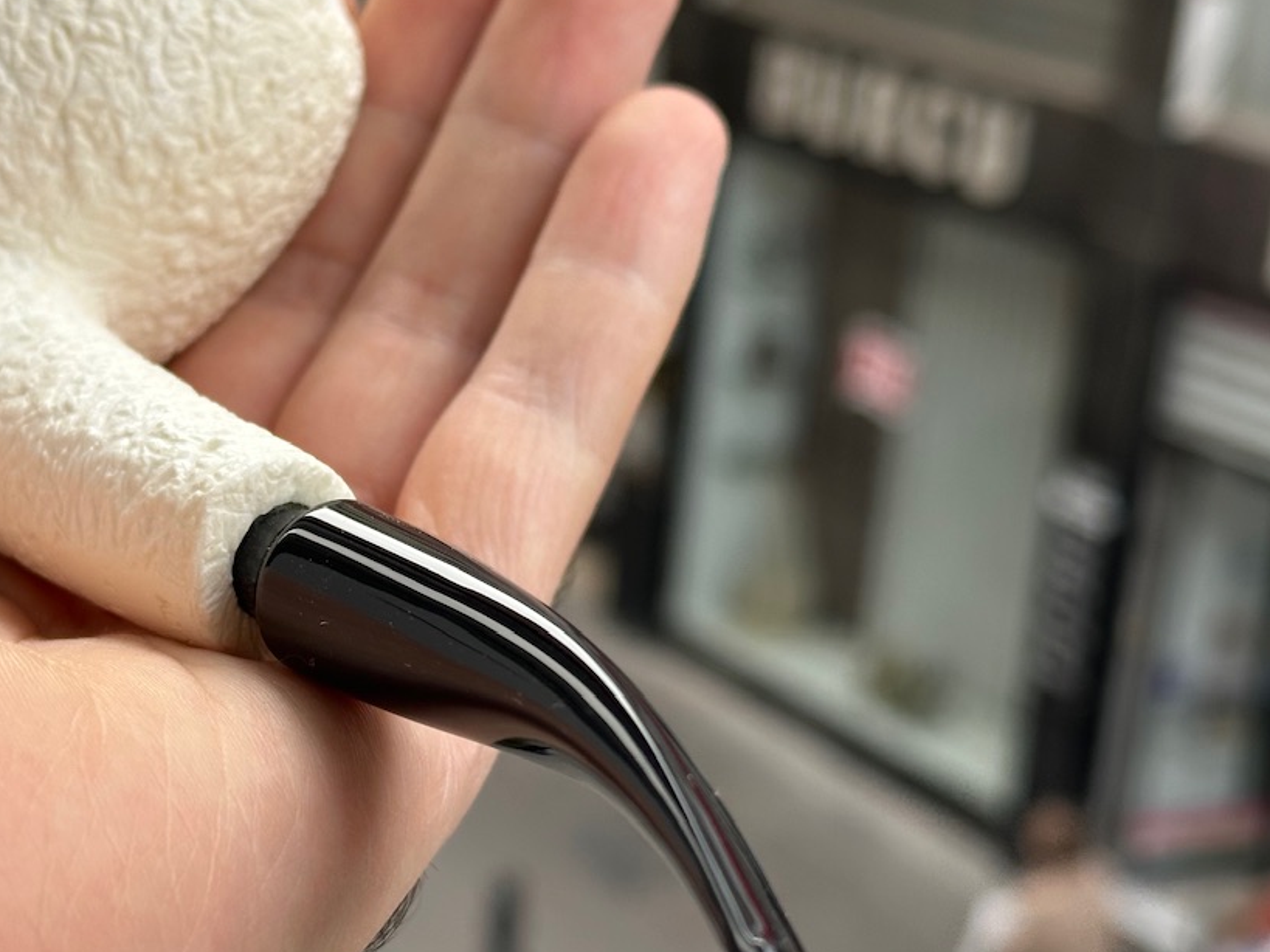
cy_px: 501
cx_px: 417
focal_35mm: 75
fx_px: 2751
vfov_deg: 19.6
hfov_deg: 25.8
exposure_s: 1/836
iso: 64
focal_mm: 6.86
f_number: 1.78
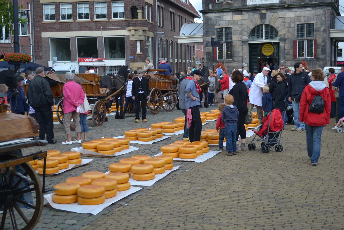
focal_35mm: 51
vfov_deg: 26.5
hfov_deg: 38.9
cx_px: 172
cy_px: 115
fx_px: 487
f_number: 5
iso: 100
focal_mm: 34
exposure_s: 1/160
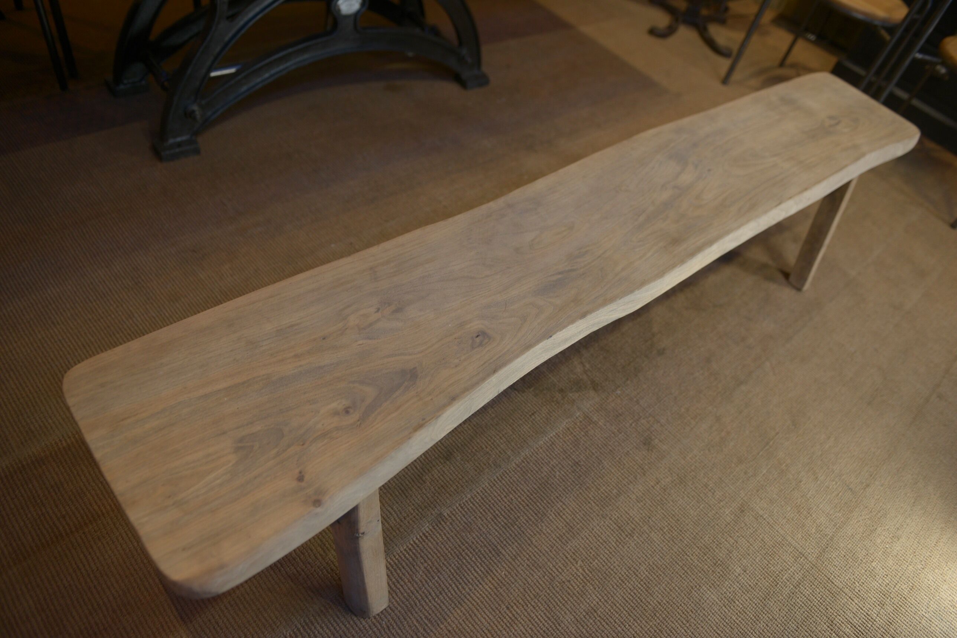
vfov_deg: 49.6
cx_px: 478
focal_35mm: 26
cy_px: 319
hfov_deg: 69.4
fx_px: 691
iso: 400
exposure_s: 1/50
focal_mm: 26
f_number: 3.2
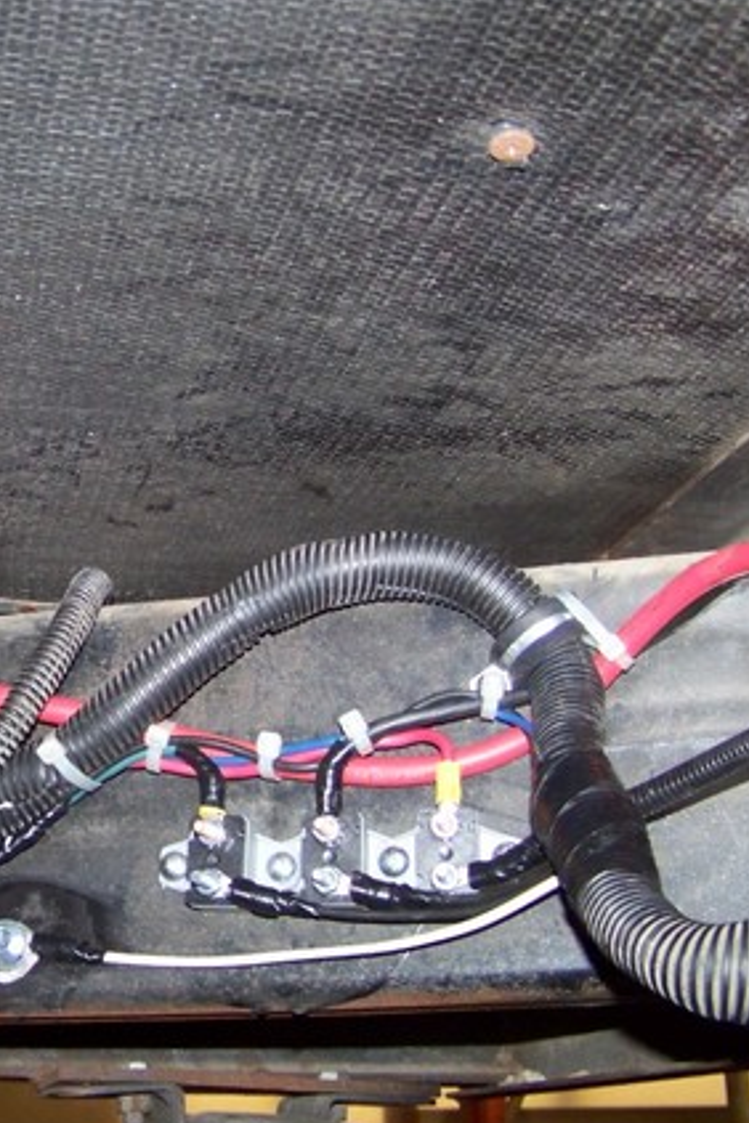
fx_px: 1935
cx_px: 117
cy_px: 562
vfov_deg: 32.4
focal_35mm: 62
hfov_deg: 21.6
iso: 200
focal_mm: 5.85
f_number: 2.8
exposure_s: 1/30
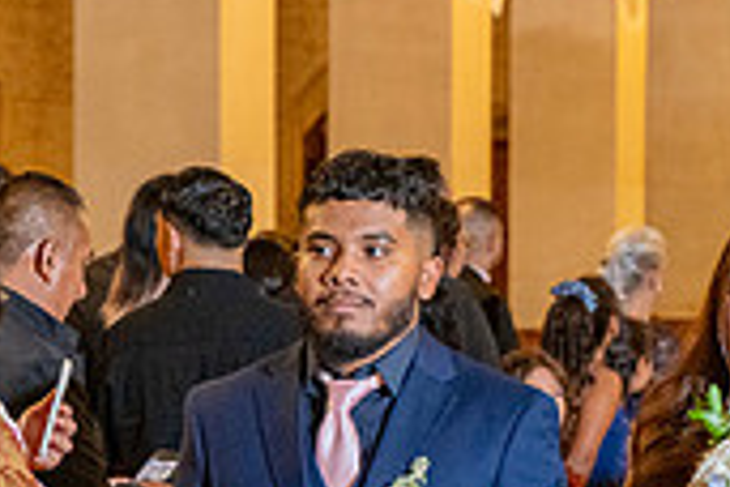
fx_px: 4805
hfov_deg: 8.7
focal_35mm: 237
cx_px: 448
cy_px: 694
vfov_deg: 5.7
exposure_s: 1/200
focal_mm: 70
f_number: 4.5
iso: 2000
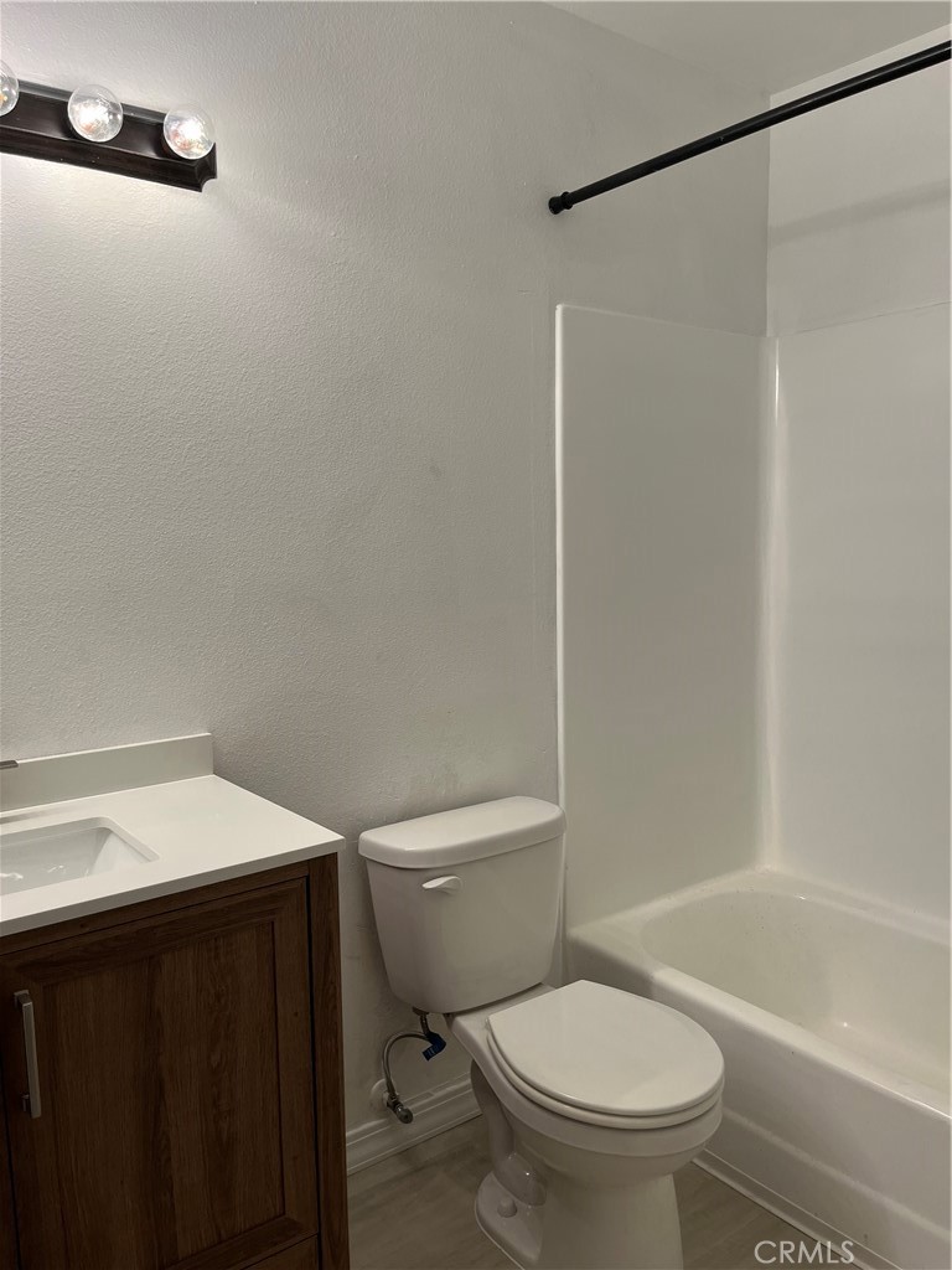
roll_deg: +0.4
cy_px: 635
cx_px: 476
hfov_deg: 53.1
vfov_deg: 67.3
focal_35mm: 26
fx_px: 953
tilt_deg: -8.1
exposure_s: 1/120
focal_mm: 5.1
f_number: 1.6
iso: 64
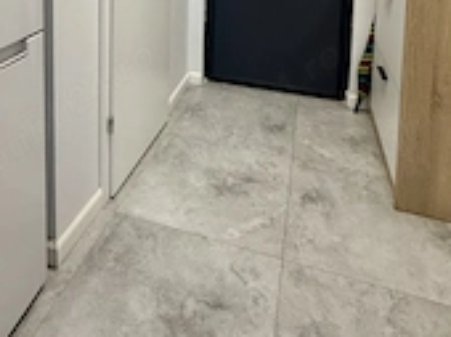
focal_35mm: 33
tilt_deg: -4.4
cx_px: 162
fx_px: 429
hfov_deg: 54.6
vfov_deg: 35.4
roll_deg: -1.2
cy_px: -50
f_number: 2.2
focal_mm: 2.22
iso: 320
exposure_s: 1/100
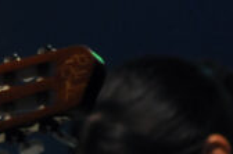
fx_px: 9159
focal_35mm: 1419
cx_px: -298
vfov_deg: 1.0
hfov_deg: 1.5
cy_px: 49
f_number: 4
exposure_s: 1/250
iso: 1000
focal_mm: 155
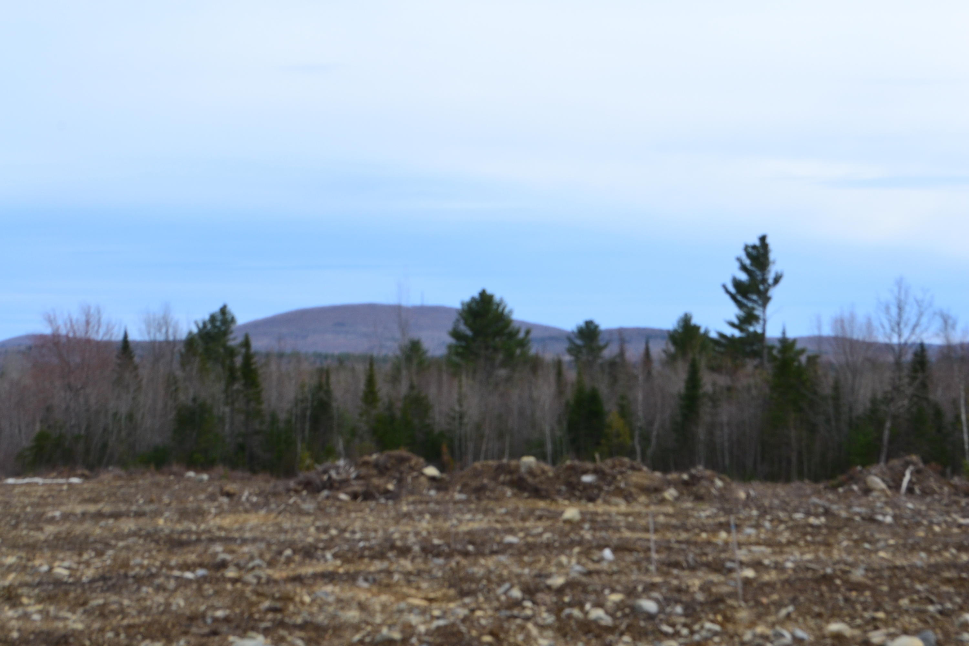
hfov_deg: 28.1
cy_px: 323
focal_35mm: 72
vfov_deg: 18.9
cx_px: 484
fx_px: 1938
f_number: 11
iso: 400
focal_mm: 48
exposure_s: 1/400
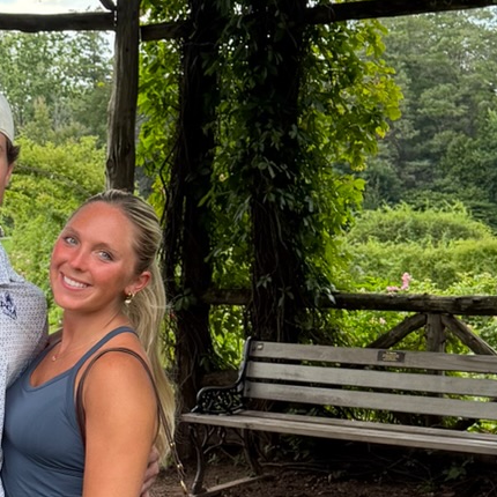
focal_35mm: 101
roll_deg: -0.9
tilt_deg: -2.7
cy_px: 333
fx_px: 1641
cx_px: -75
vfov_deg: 17.2
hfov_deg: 16.6
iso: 100
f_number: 1.78
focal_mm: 6.76
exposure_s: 1/372
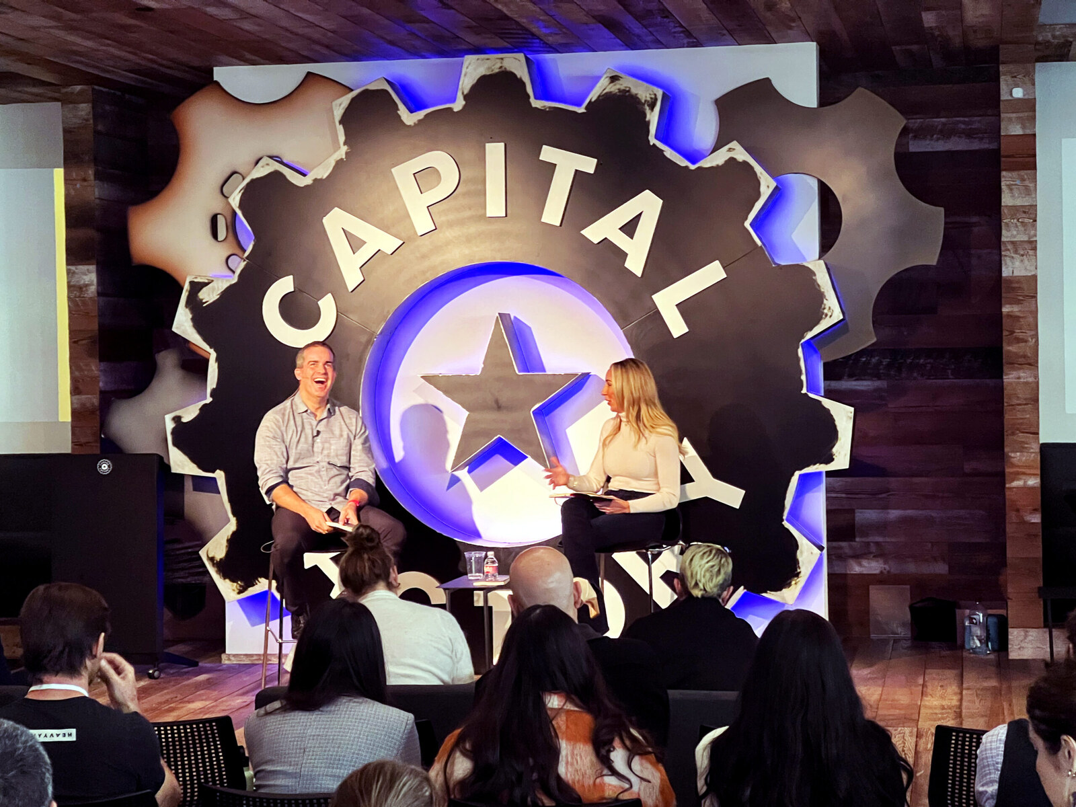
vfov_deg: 19.1
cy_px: 404
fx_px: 2393
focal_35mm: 77
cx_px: 538
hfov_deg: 25.3
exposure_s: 1/59
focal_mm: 9
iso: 400
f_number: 2.8
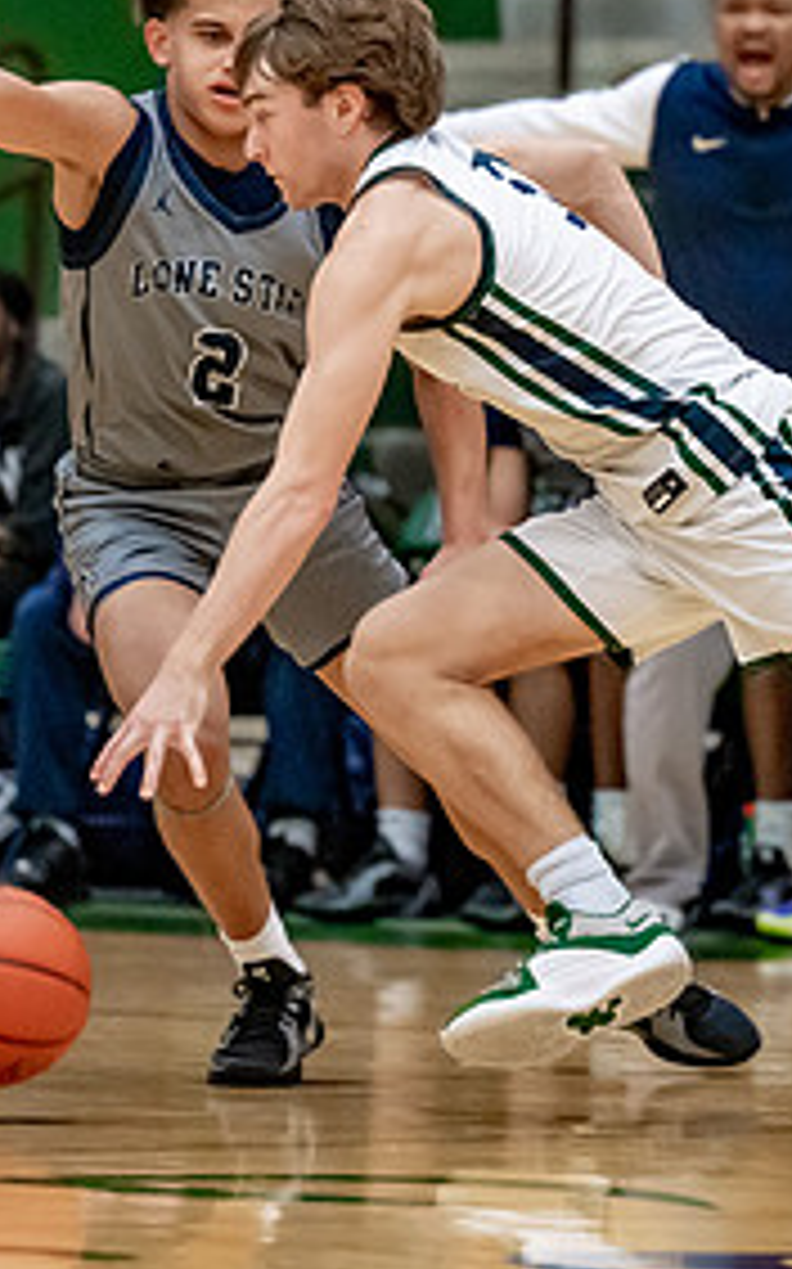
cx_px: 874
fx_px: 13206
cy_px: 405
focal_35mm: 382
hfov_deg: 3.4
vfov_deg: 5.5
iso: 2500
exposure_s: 1/1000
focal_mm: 135
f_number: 2.8
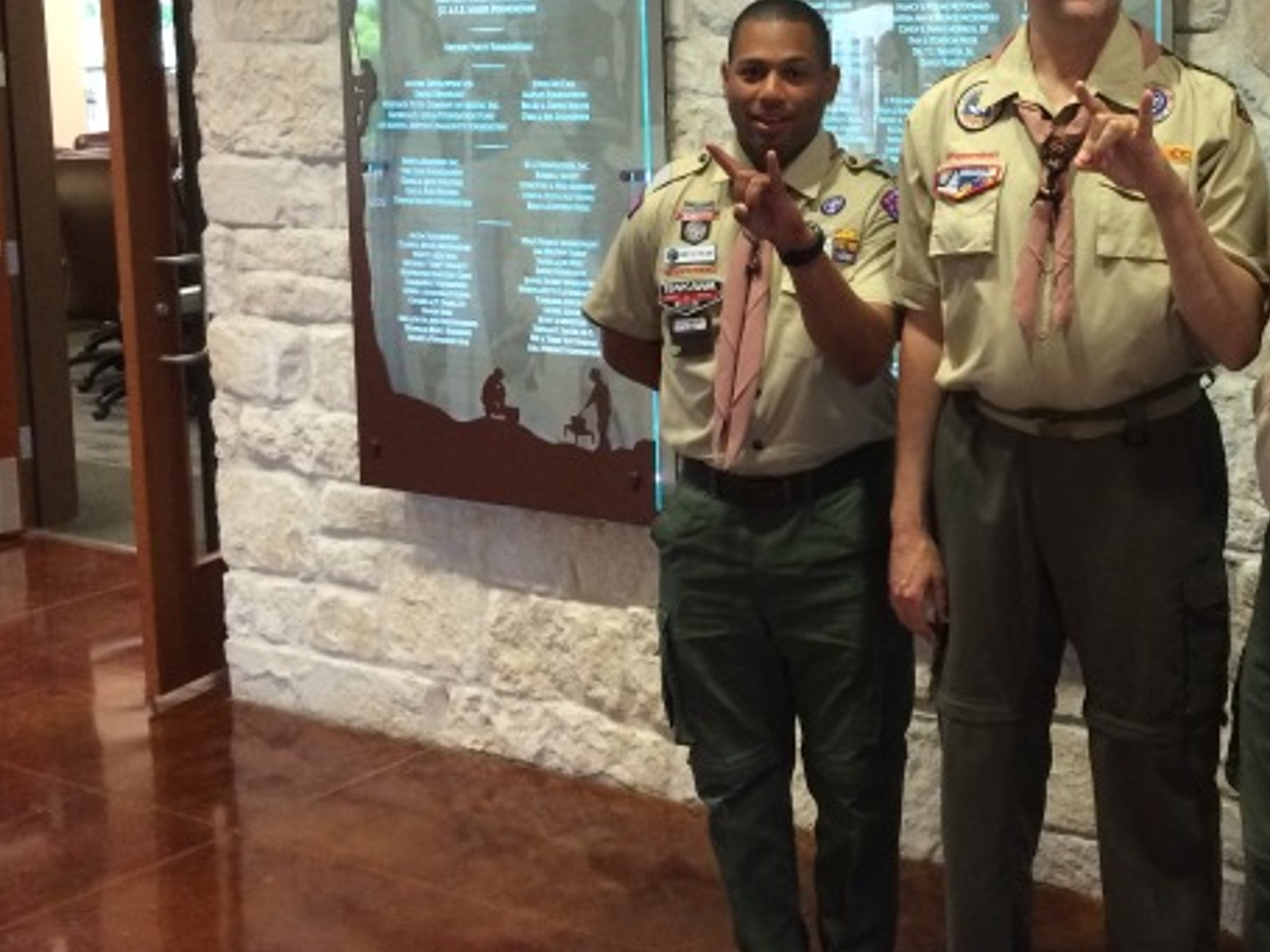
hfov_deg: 35.8
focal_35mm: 51
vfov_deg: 28.2
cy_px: 254
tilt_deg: -7.9
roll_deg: +1.0
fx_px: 1871
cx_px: 1083
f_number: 2.2
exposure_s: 1/30
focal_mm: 4.15
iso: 200
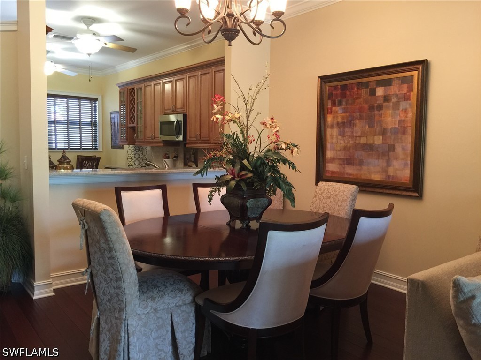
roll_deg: -1.8
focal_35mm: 29
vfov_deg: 48.2
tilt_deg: -5.1
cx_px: 240
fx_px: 403
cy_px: 180
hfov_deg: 61.7
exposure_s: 1/15
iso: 80
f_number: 2.2
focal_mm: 4.15
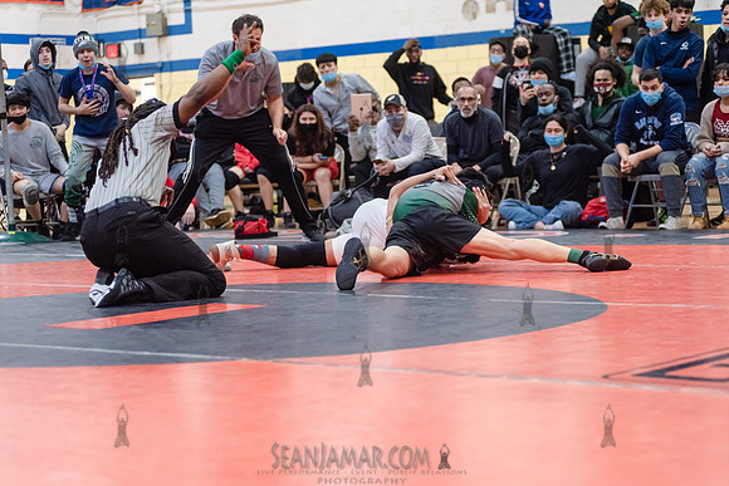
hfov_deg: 25.4
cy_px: 243
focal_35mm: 80
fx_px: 1620
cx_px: 364
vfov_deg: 17.1
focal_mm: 80
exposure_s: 1/400
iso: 4000
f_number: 3.5
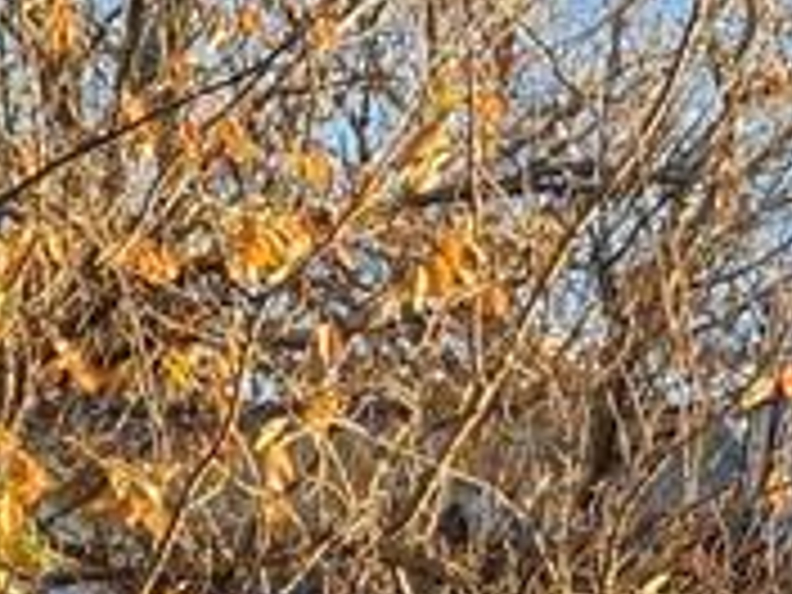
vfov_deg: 4.8
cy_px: 1346
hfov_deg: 6.5
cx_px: 225
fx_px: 6933
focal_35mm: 303
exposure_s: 1/122
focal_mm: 6
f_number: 2.4
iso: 32
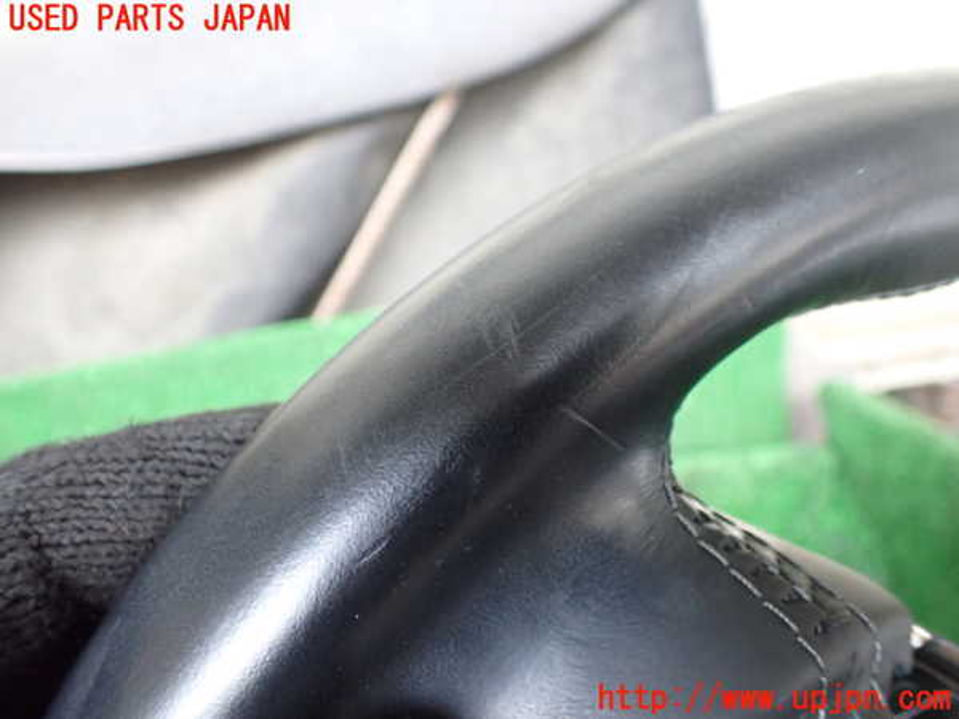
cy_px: 360
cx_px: 480
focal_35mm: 30
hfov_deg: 60.0
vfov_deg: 46.8
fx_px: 831
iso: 800
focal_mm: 5.4
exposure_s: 1/100
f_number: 2.3
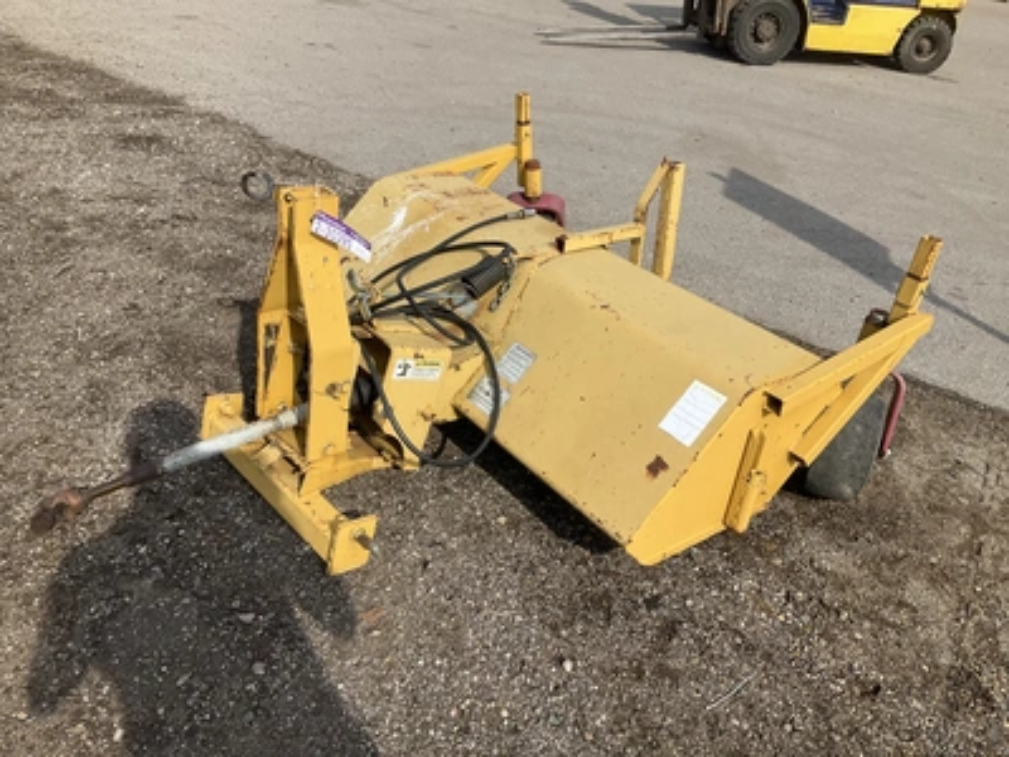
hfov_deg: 61.7
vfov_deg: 48.2
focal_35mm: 29
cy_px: 378
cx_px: 504
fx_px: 845
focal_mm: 3
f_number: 1.8
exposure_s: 1/1786
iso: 25
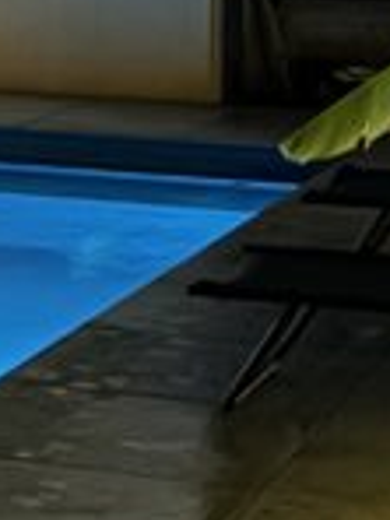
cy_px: -109
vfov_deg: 10.8
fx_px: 2704
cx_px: -524
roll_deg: -0.7
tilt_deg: -2.0
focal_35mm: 180
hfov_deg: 7.7
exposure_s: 1/9
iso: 1000
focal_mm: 5.96
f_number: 1.6
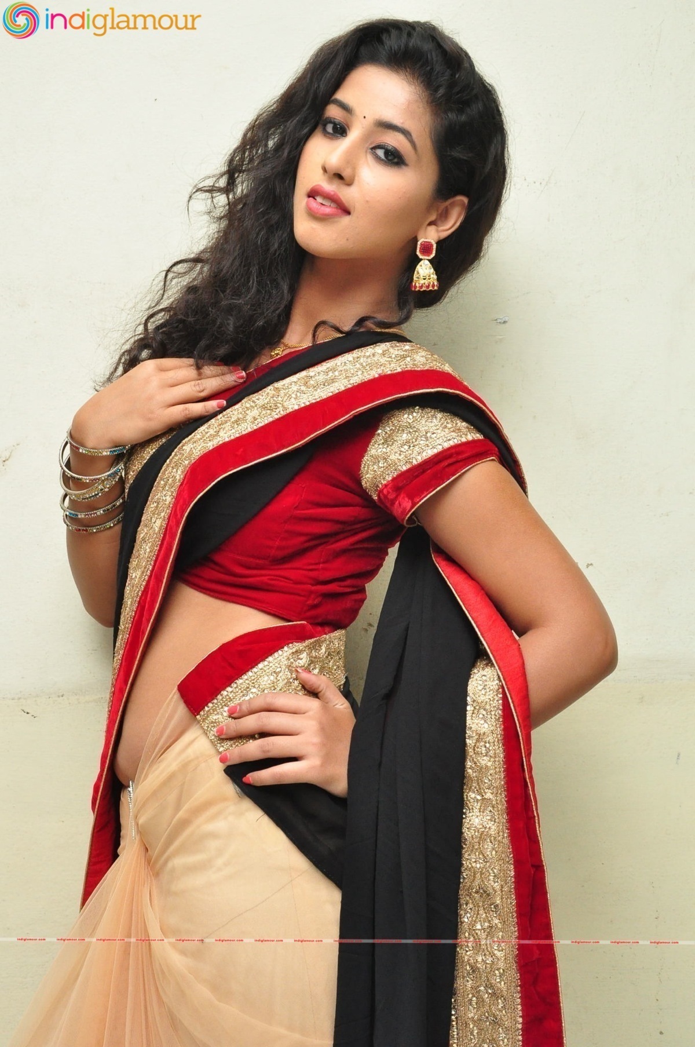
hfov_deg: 20.1
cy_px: 524
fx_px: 1960
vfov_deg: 29.9
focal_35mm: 68
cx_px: 348
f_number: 7.1
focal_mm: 45
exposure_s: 1/125
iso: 1600
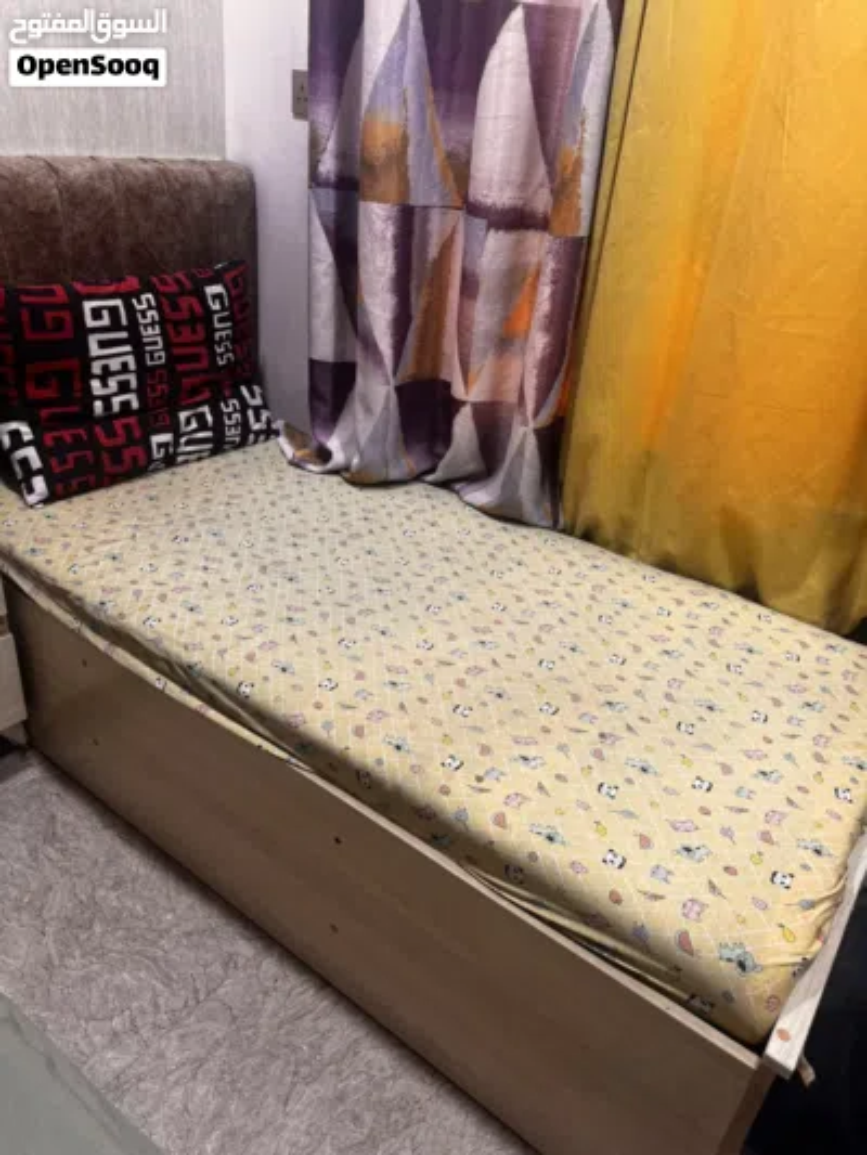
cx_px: 434
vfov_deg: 71.6
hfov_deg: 56.8
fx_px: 801
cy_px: 578
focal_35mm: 24
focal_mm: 6.76
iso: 200
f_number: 1.78
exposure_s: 1/63
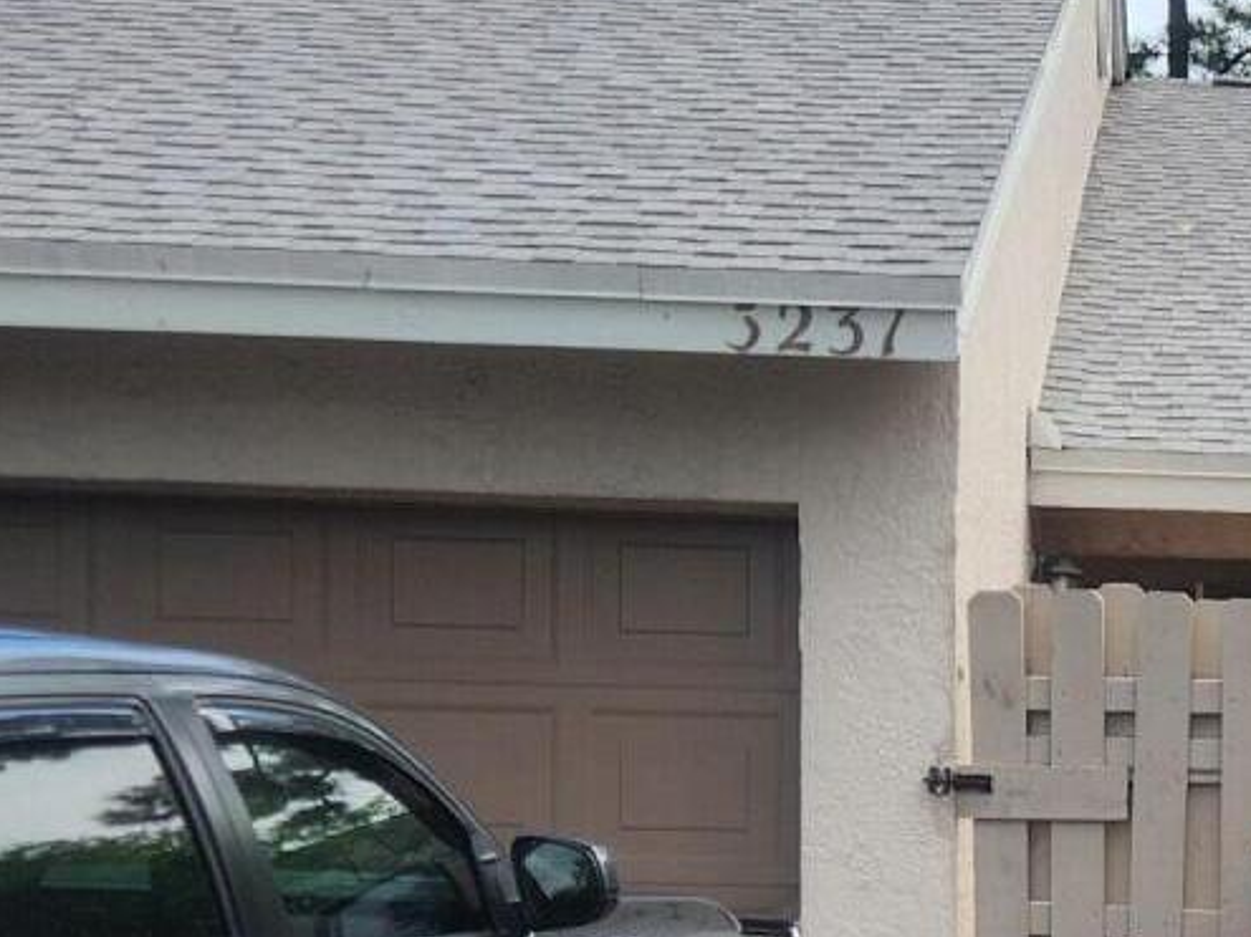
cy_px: 937
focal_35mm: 93
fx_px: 3360
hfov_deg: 19.7
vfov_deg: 15.6
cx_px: 1547
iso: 20
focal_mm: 5.4
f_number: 1.8
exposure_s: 1/1163
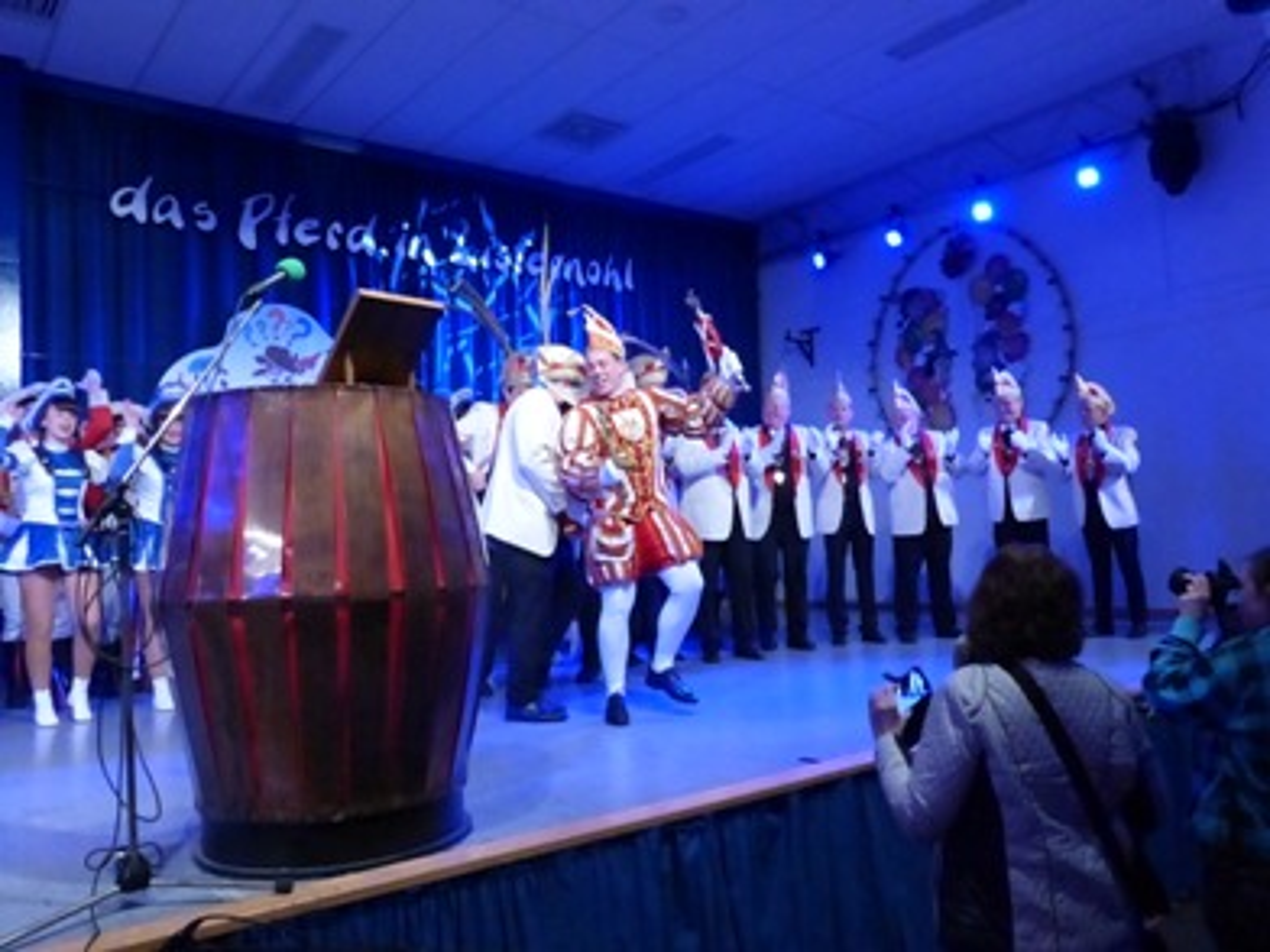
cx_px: 635
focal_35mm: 27
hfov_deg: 65.3
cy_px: 476
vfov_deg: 51.4
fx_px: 991
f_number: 3.5
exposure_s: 1/100
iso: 1600
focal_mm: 4.9
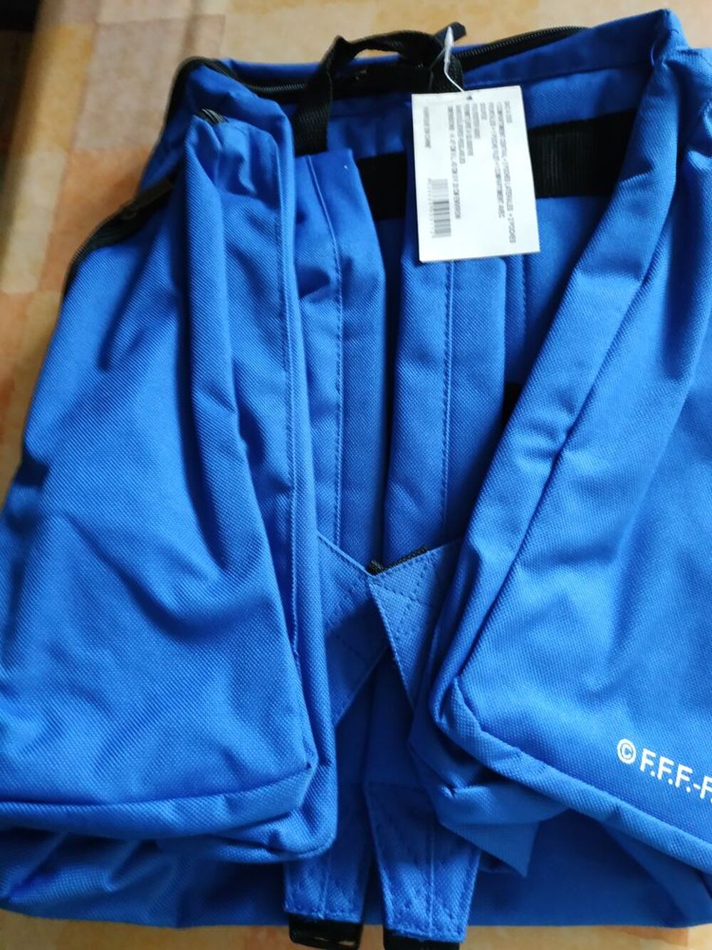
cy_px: 475
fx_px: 658
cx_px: 356
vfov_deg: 71.6
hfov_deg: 56.8
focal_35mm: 24
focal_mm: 3.94
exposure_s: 1/20
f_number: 1.9
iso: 800
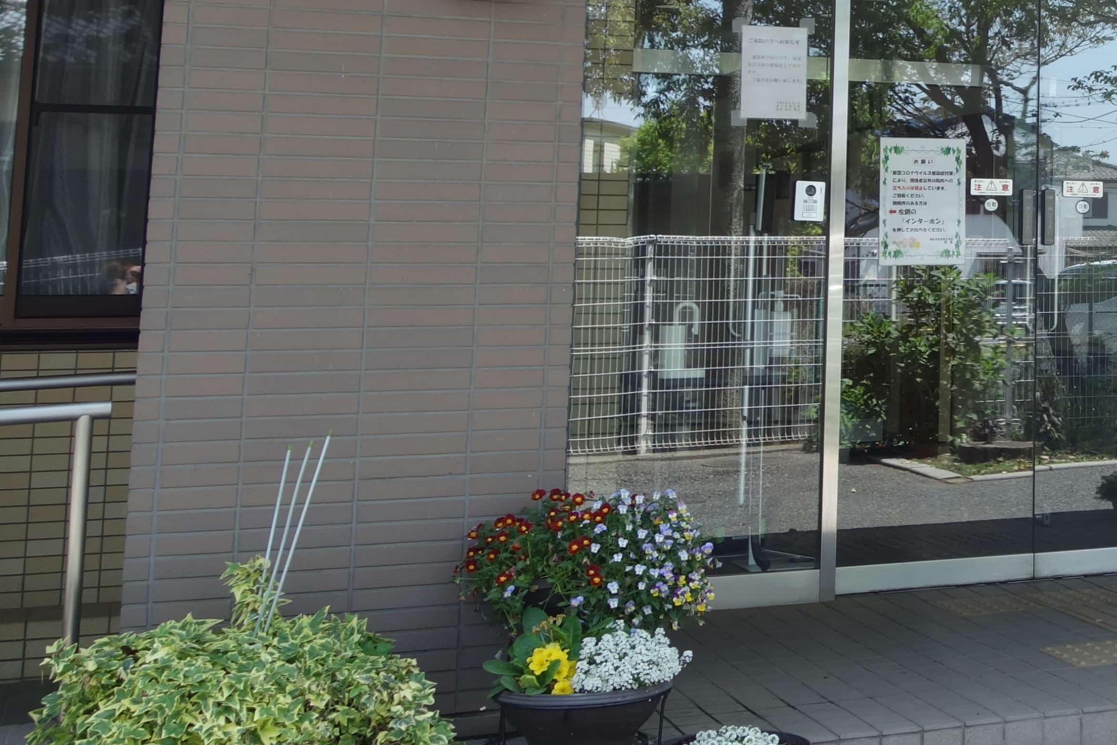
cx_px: 1294
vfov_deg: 20.2
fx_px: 2017
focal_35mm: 65
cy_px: -21
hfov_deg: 27.7
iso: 125
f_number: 4
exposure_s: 1/100
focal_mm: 10.4
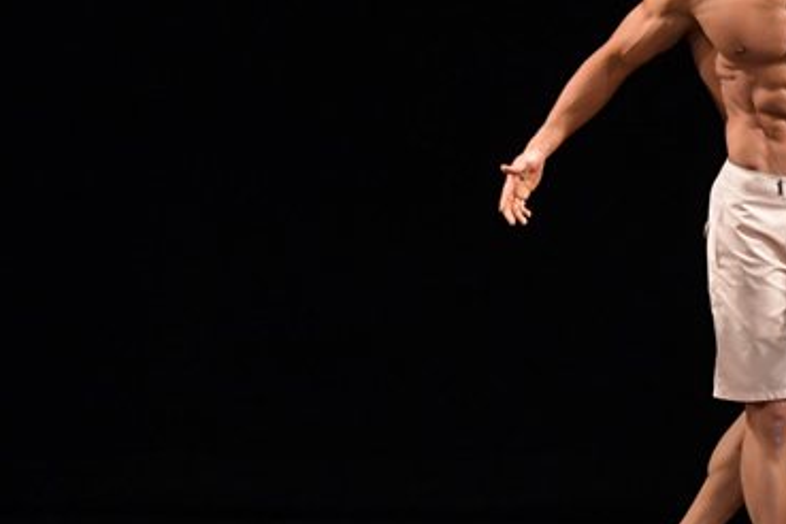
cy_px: 226
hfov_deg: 3.4
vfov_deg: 2.3
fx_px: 13055
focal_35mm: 598
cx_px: 736
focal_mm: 190
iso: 3200
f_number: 5.6
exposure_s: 1/400
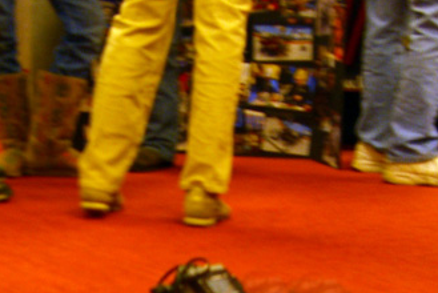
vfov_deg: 13.9
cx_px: 166
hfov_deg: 21.2
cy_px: 353
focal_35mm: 96
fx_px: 1169
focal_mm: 7.9
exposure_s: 1/30
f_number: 2.8
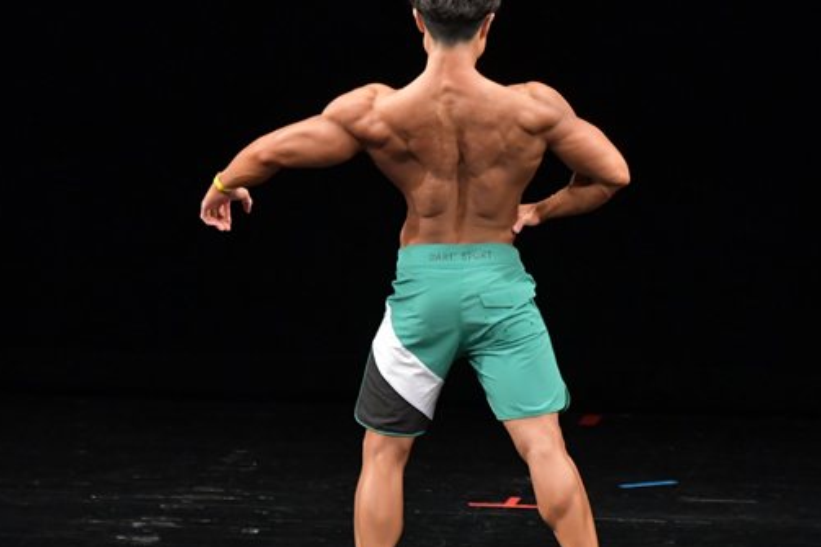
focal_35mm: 439
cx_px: 543
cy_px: 312
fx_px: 10008
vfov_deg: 3.1
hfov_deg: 4.7
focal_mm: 190
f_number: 5.6
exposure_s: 1/400
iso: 3200
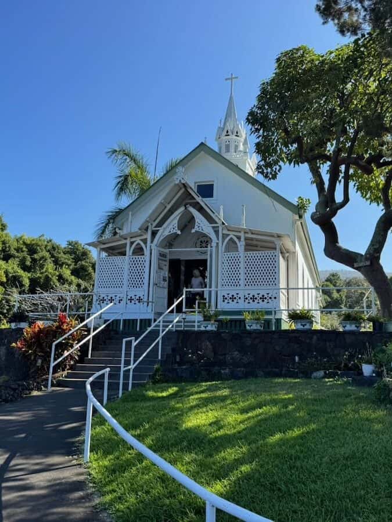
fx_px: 362
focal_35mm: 24
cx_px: 196
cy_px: 261
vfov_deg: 71.6
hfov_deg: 56.8
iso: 80
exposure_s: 1/2833
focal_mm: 6.8
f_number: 1.8
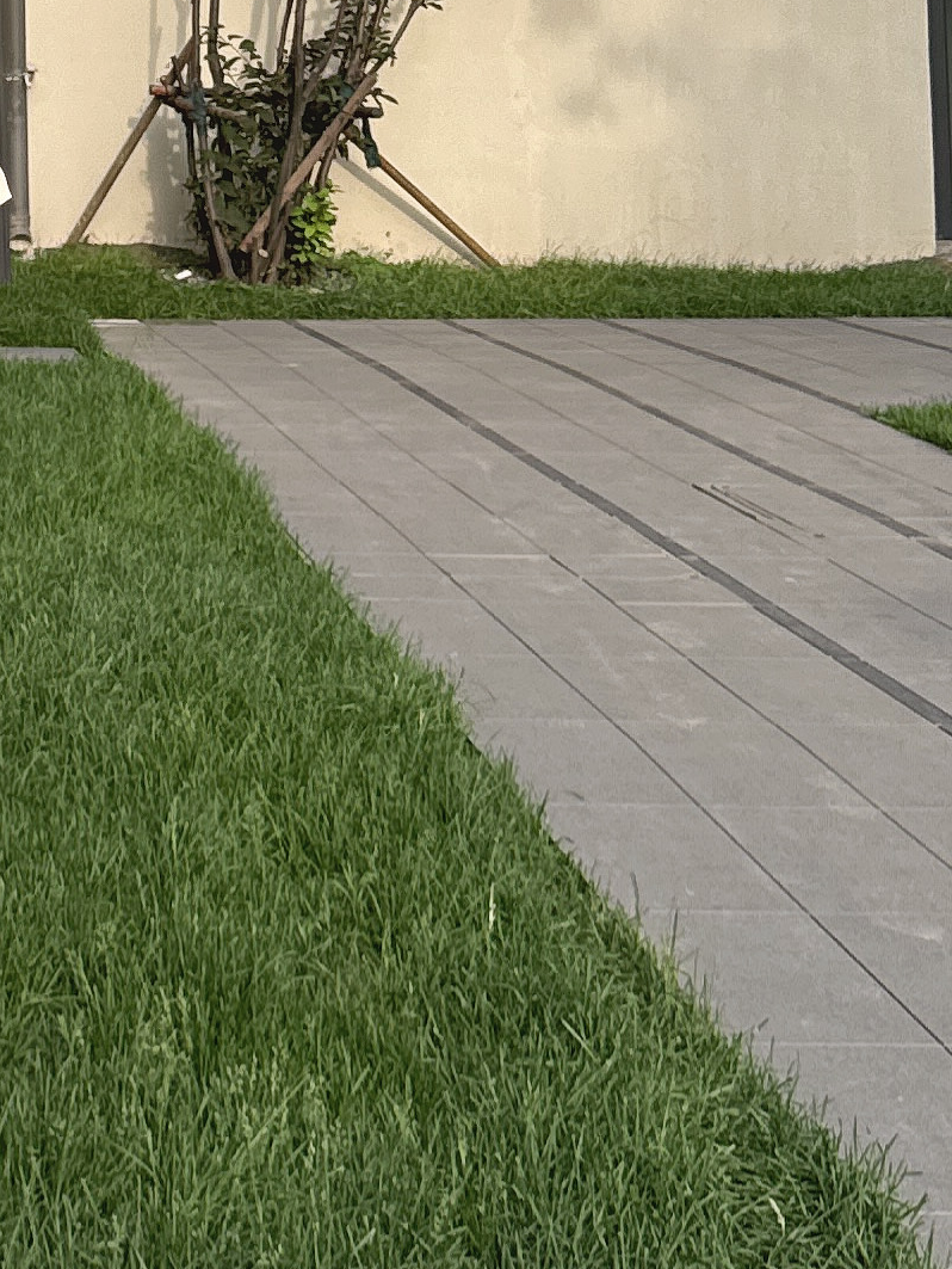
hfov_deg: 15.5
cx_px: -279
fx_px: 3335
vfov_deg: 20.3
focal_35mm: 91
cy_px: -228
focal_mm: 6.76
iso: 80
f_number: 1.78
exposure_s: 1/1076
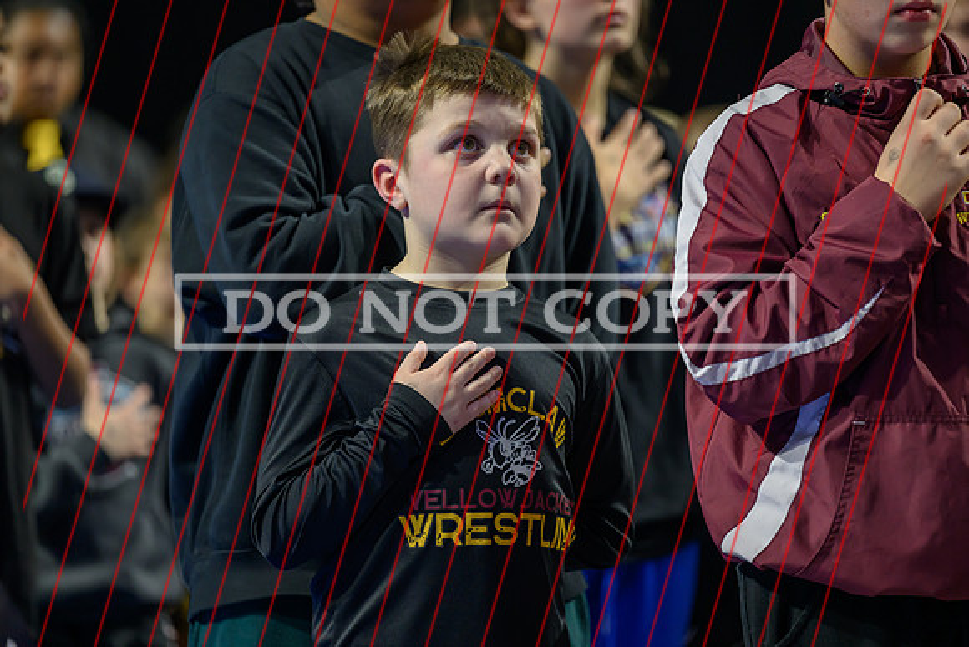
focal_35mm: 205
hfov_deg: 10.0
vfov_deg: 6.7
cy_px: 311
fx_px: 5513
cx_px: 483
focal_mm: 180
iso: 2000
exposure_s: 1/400
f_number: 2.8
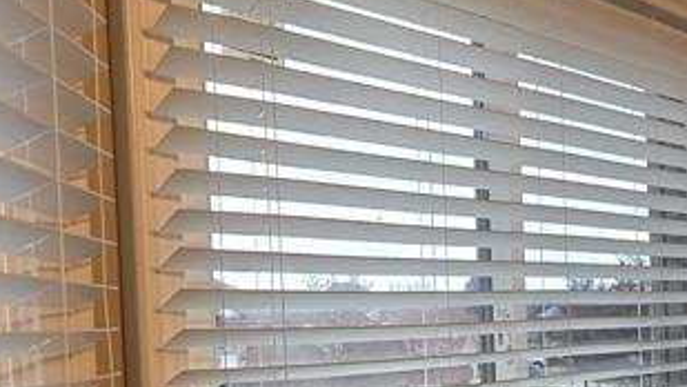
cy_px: 363
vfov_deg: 24.6
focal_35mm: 47
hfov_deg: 43.6
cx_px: 402
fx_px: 856
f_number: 1.9
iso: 200
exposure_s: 1/120
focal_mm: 2.2
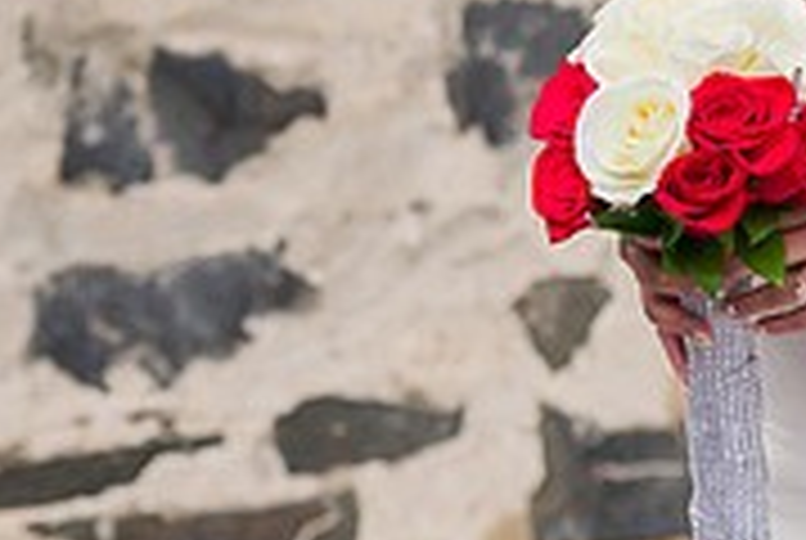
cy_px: 48
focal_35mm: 366
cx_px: 509
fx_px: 8208
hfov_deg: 5.6
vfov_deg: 3.8
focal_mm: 105
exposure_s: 1/250
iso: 200
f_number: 3.2
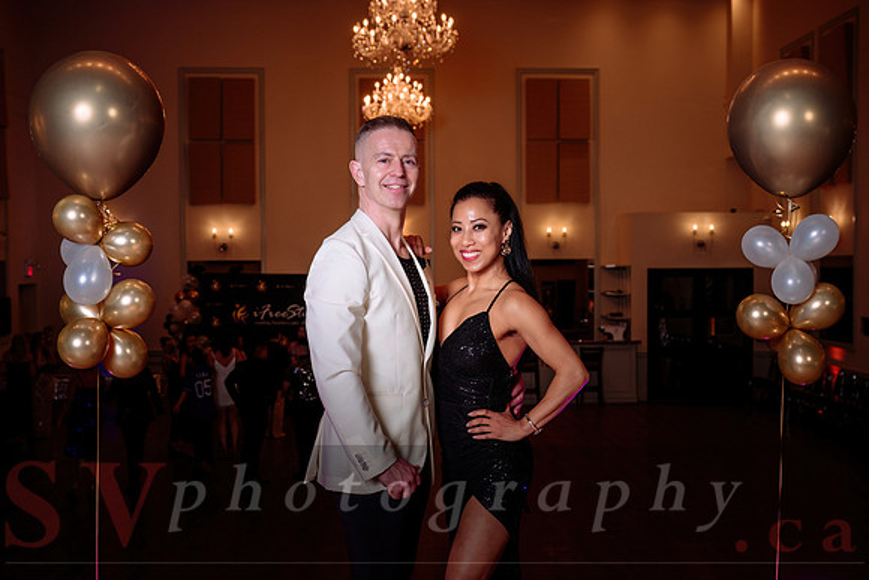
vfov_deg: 27.2
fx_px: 1196
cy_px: 311
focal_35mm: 50
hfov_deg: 39.9
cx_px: 454
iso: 125
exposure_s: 1/60
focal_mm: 46
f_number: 5.6
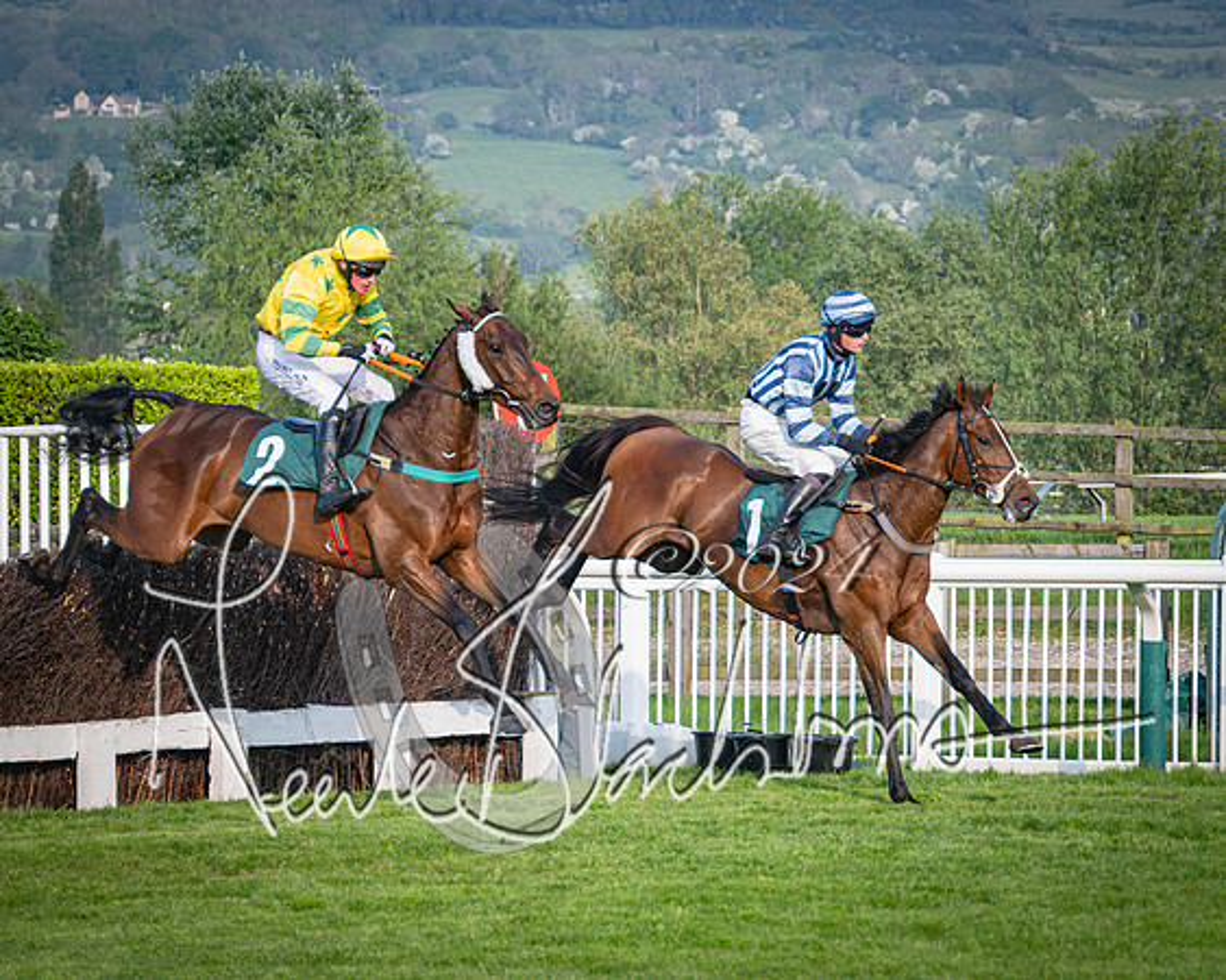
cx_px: 534
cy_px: 425
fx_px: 7298
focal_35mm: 201
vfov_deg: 7.7
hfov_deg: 9.6
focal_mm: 98
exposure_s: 1/1600
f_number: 4
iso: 400
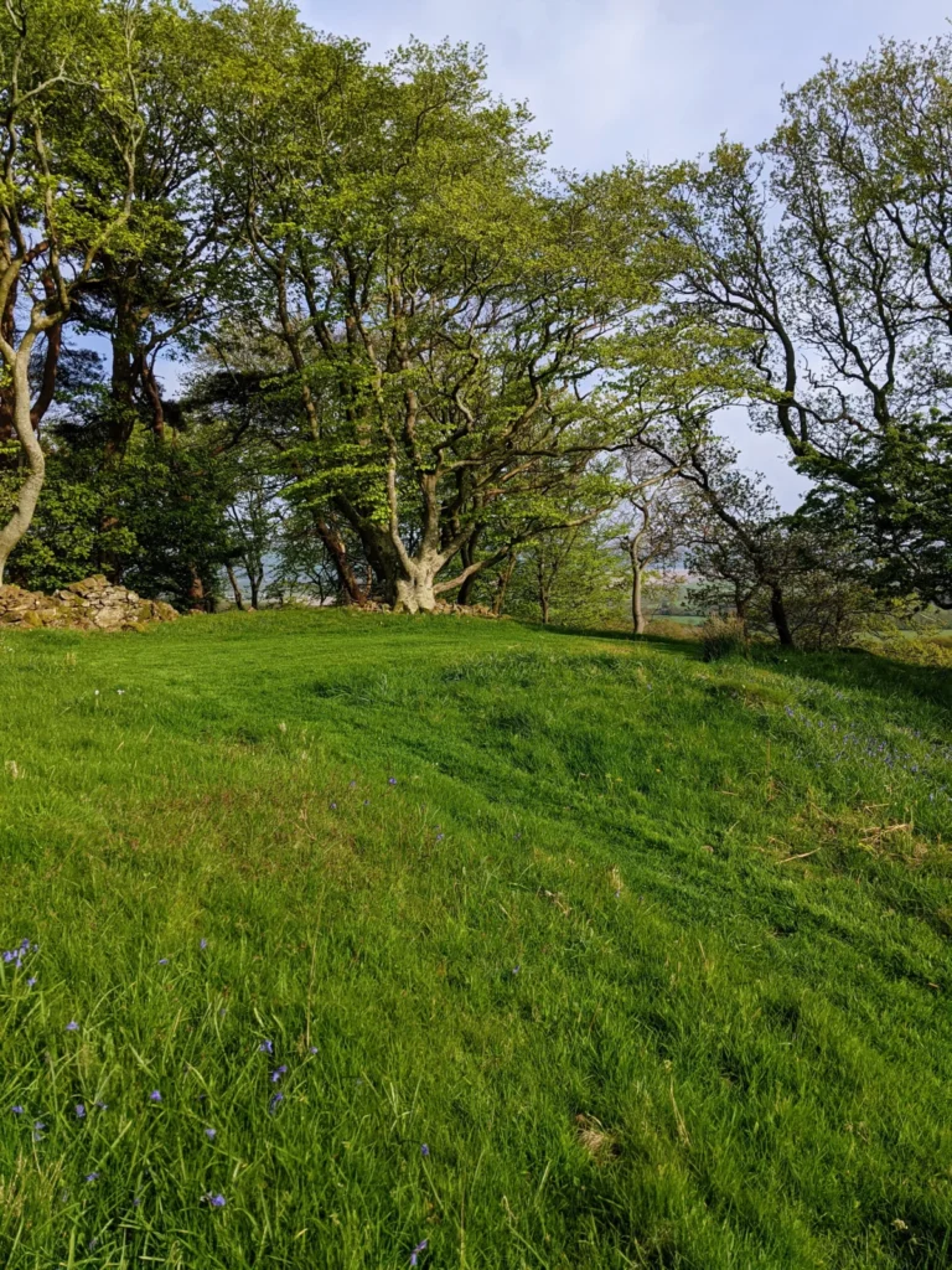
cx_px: 476
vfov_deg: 65.3
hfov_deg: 51.4
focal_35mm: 27
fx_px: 990
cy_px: 635
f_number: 1.8
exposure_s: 1/2342
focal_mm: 4.44
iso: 49
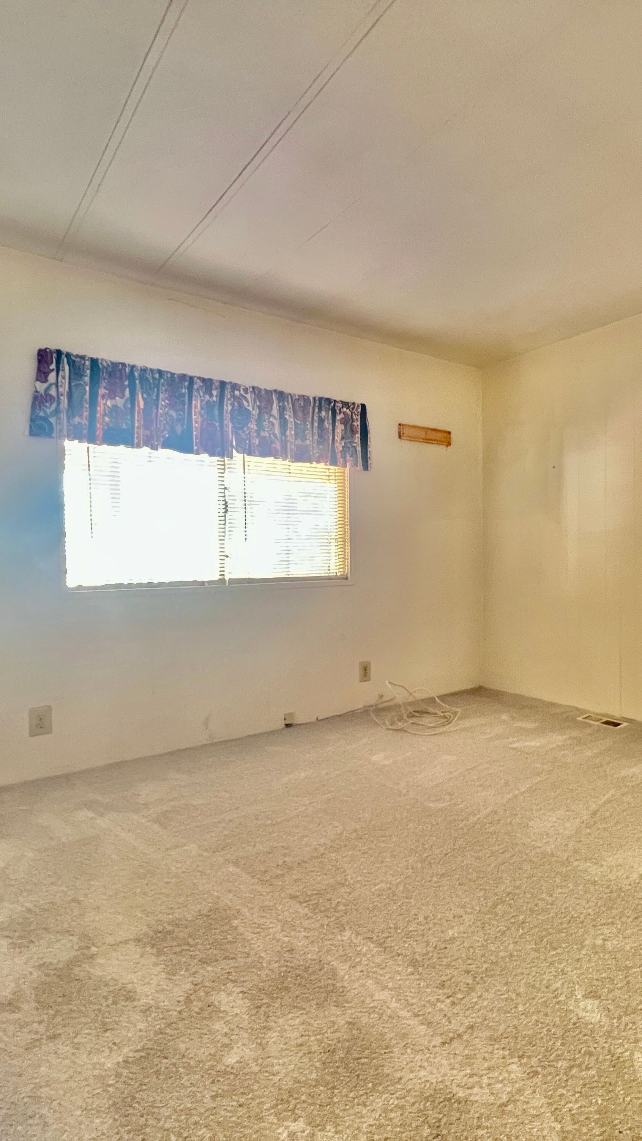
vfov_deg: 89.6
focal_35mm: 19
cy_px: 571
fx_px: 575
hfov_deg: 56.8
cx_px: 440
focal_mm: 1.57
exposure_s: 1/40
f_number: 1.8
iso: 800
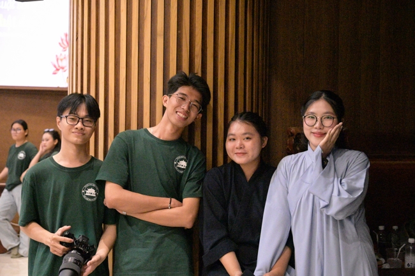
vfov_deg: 24.6
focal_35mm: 55
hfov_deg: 36.3
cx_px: 208
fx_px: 633
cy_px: 138
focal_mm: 55
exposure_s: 1/640
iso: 51200
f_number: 4
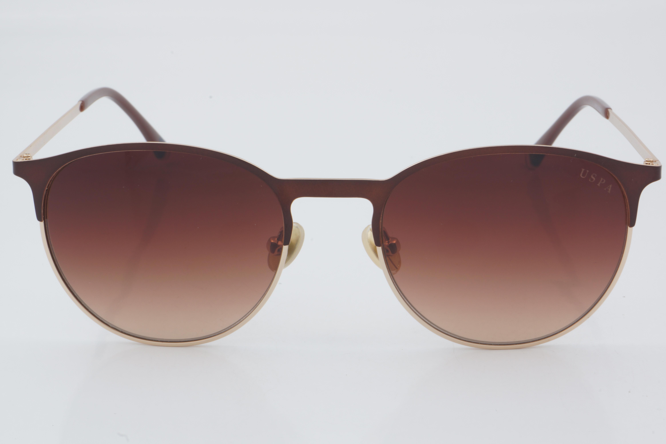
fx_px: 1526
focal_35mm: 82
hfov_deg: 24.6
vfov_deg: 16.6
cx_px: 333
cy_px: 222
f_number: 32
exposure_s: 1/3
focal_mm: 55
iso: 100
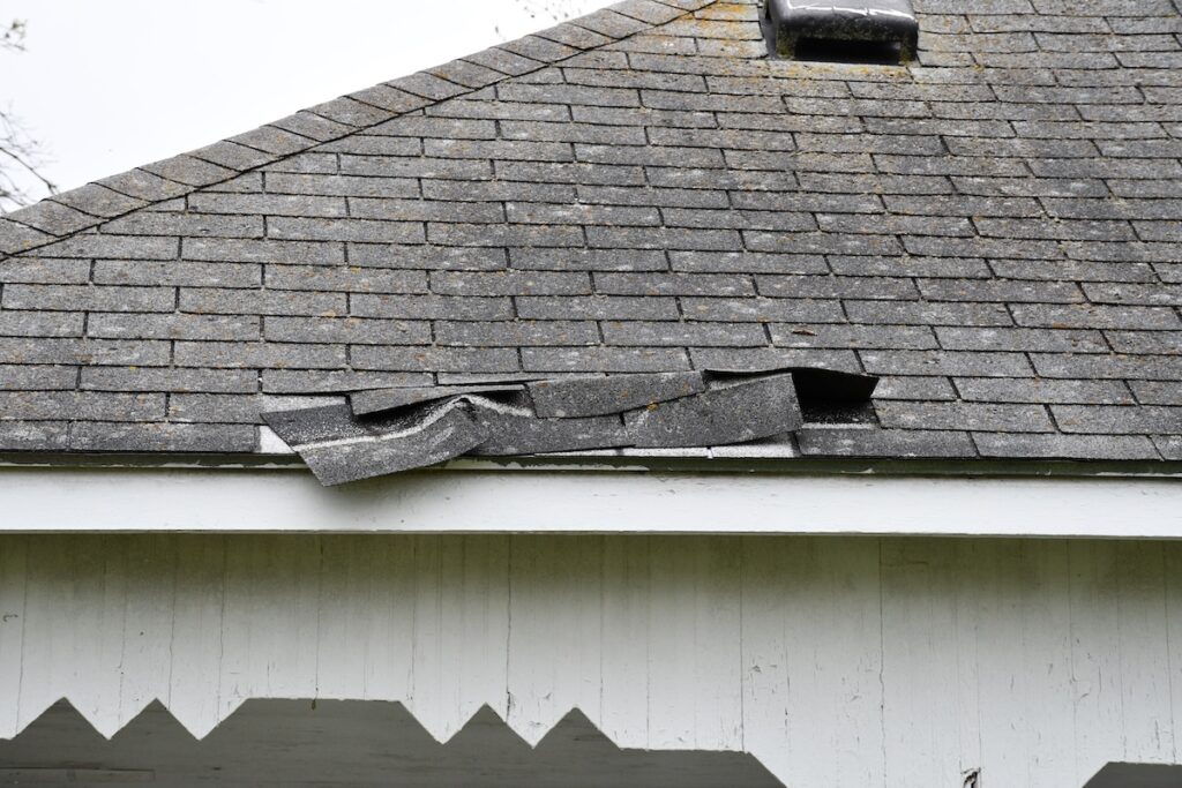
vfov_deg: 10.2
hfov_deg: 15.2
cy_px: 394
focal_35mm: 135
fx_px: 4433
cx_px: 591
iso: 800
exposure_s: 1/640
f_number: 13
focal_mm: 90
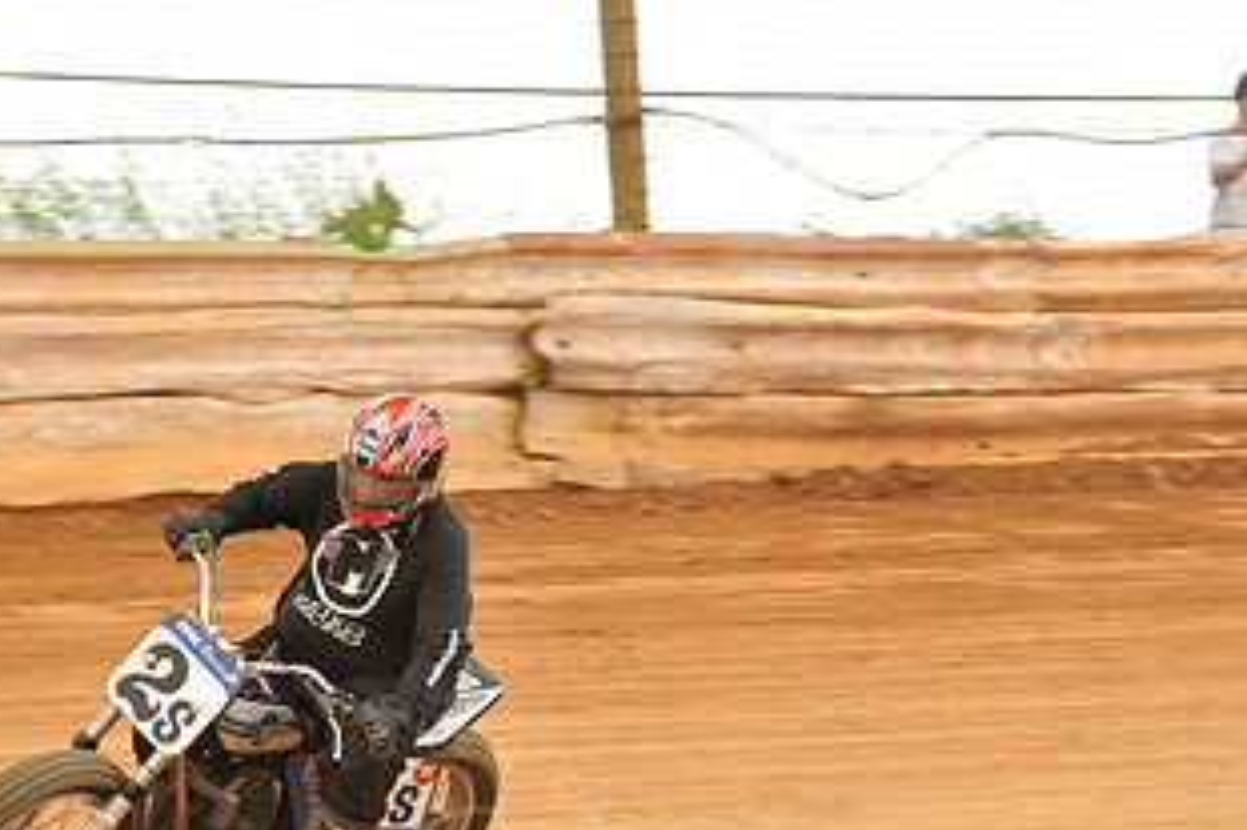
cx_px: 425
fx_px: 9347
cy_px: 597
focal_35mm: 270
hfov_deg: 7.6
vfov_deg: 5.1
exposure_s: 1/400
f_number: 9
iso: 800
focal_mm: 145
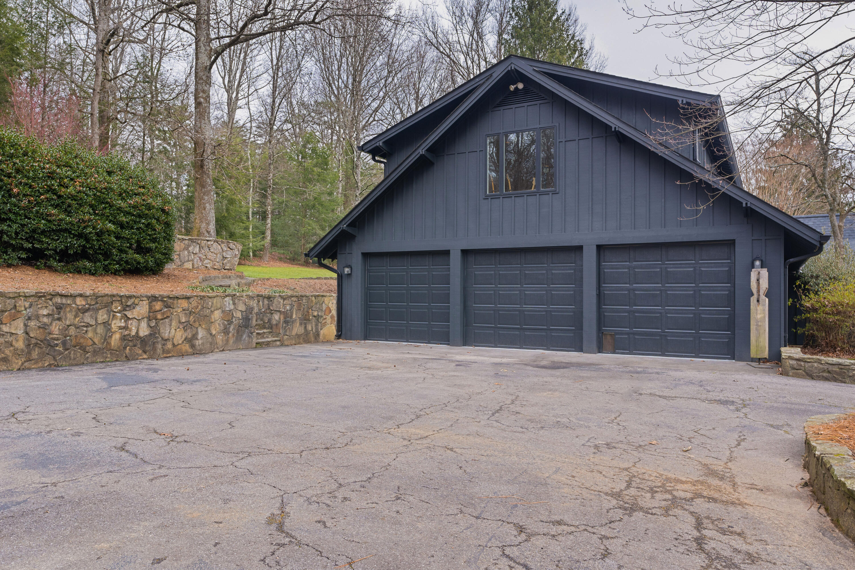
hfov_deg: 73.7
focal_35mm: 24
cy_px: 285
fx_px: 570
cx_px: 428
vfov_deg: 53.1
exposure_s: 1/80
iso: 320
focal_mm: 24
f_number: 7.1
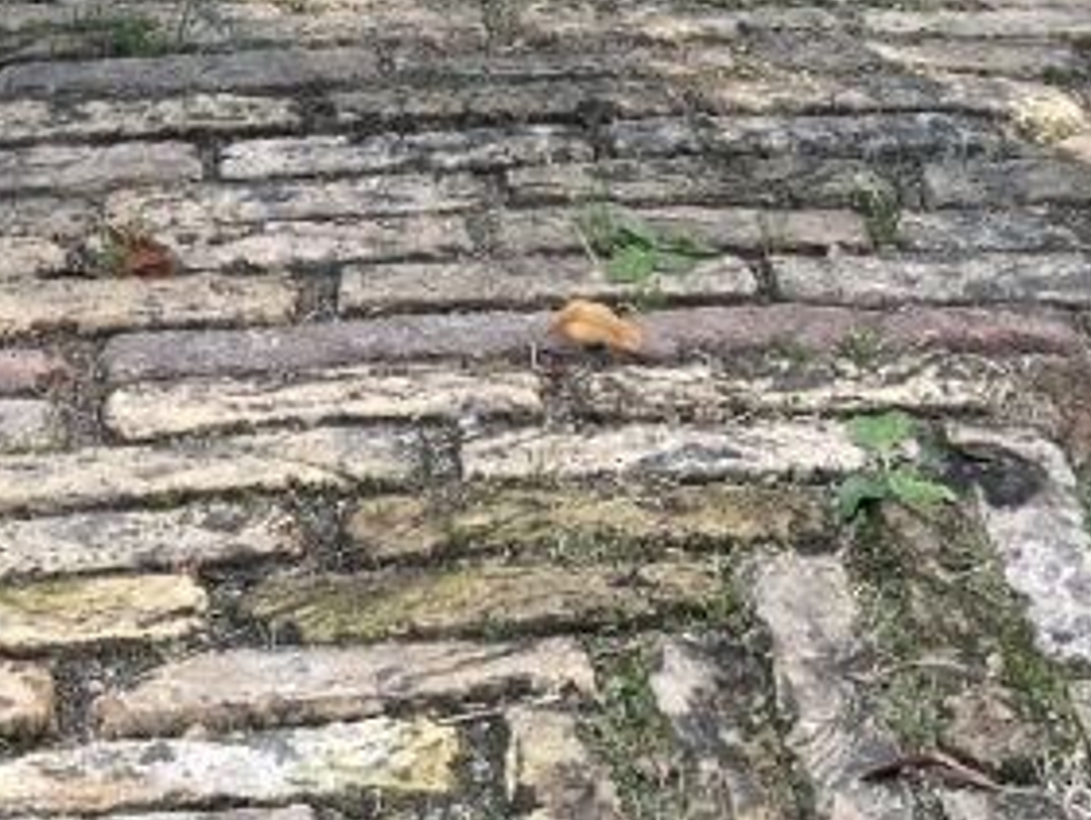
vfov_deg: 12.4
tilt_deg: -13.1
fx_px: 3531
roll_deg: -0.2
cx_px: 347
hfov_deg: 17.5
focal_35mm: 112
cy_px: -523
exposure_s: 1/121
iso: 32
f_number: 1.6
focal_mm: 4.2
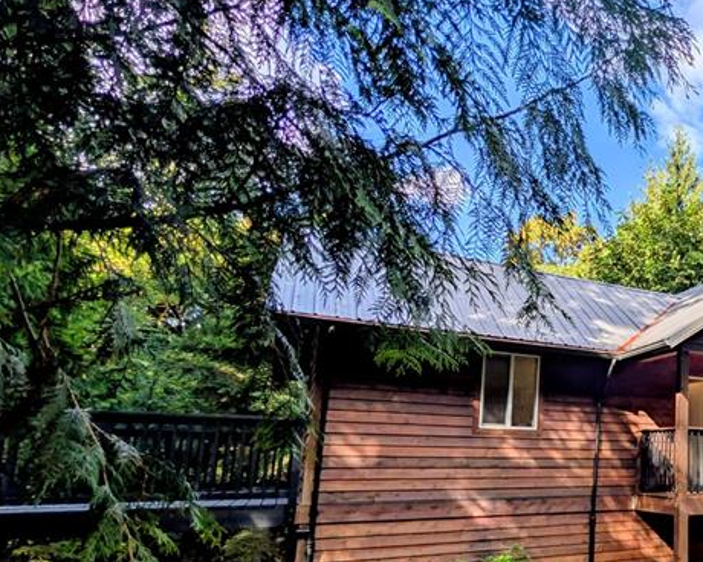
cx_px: 712
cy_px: 374
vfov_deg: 53.9
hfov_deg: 51.8
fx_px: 541
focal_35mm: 26
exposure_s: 1/1919
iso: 47
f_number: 1.7
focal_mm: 2.02
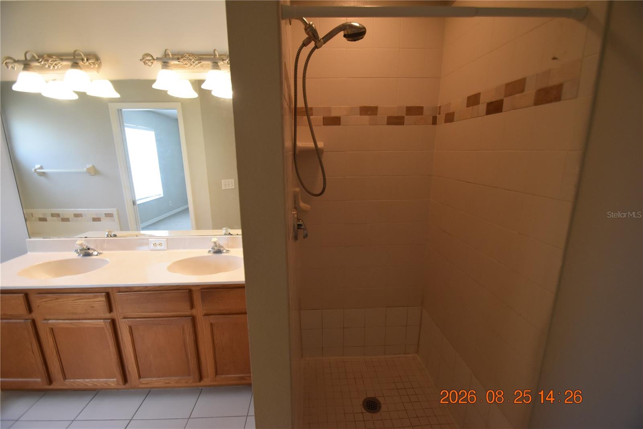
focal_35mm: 15
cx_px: 322
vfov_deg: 77.3
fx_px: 268
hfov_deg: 100.4
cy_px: 214
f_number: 4
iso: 800
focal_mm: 10
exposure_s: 1/60
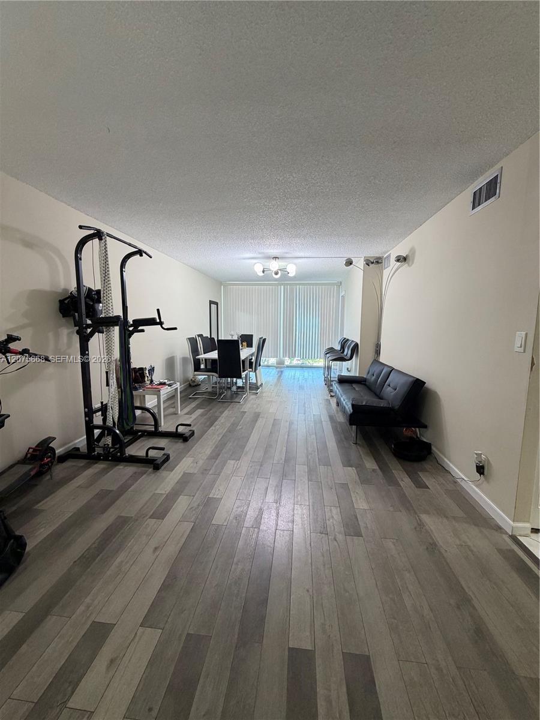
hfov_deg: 85.7
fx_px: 291
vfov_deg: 102.1
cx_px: 270
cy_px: 360
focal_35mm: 14
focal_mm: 2.22
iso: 160
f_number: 2.2
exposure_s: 1/60
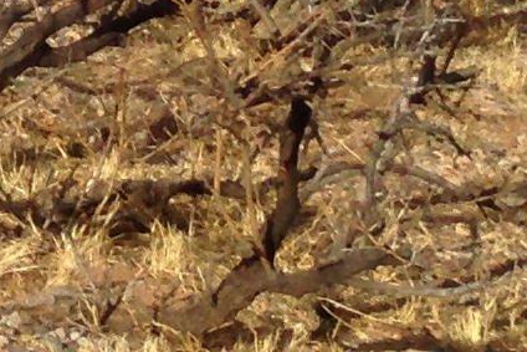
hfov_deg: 6.8
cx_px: -1232
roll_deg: -0.3
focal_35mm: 264
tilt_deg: +6.2
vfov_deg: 4.6
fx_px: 3866
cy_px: -1169
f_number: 2.4
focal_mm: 4.12
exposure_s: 1/2088
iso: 50
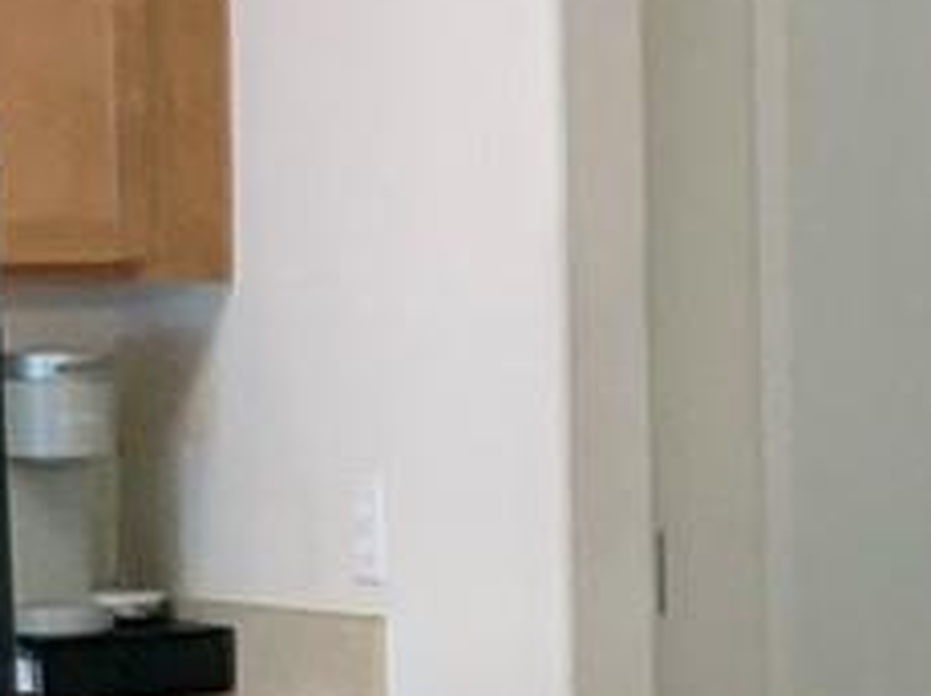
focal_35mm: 181
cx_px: 1635
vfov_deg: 8.2
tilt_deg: -2.5
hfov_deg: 10.3
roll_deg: +0.4
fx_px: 4863
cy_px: 522
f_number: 1.8
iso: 80
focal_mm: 4.25
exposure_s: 1/60
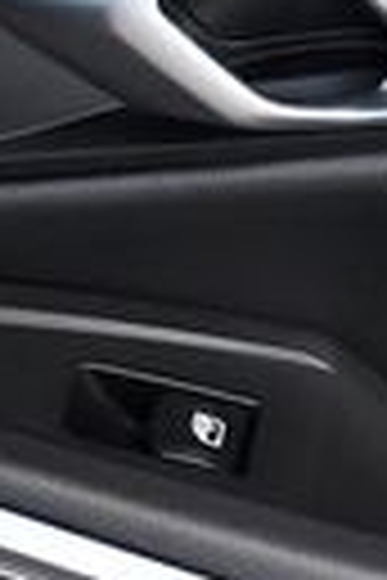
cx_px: 918
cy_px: 362
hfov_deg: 3.5
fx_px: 6256
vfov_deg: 5.3
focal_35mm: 388
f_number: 5.6
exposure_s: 1/125
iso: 2500
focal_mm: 52
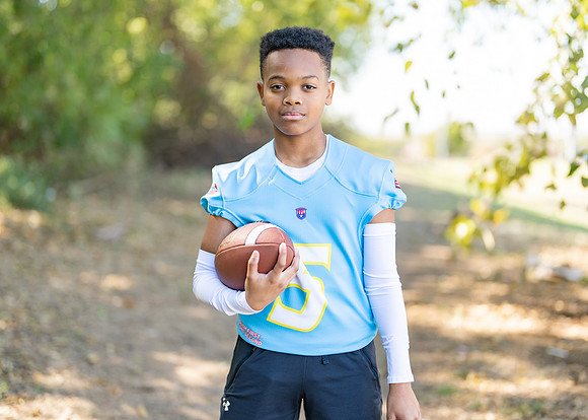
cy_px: 197
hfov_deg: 34.1
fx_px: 958
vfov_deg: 24.7
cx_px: 303
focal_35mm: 57
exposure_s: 1/1000
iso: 100
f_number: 1.2
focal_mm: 50
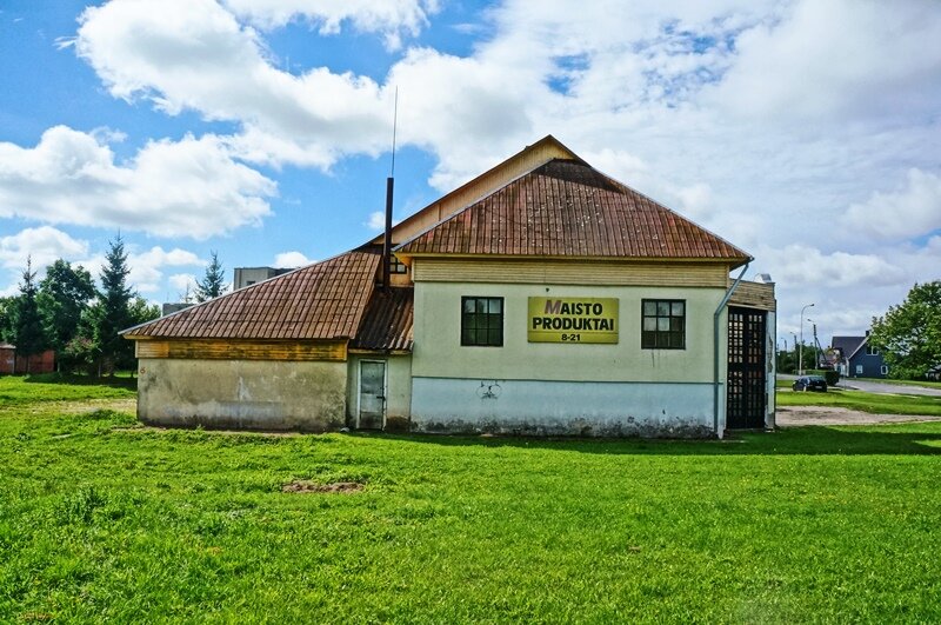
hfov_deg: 67.5
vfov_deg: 47.8
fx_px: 705
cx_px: 470
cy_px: 312
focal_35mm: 27
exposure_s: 1/2000
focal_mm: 18
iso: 1600
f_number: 11
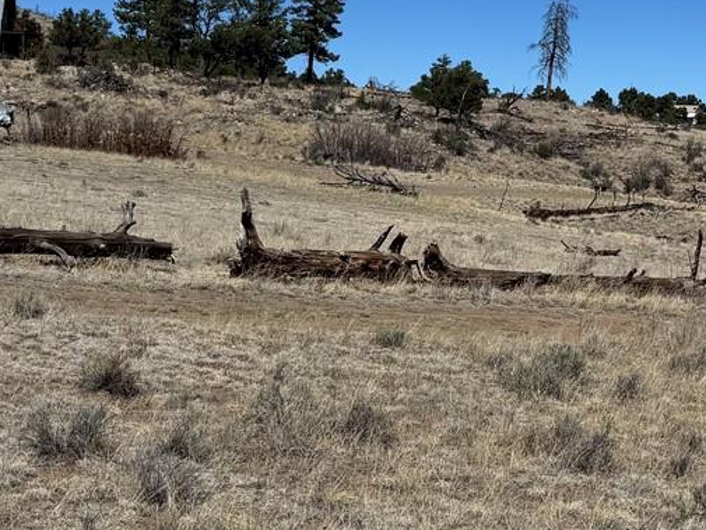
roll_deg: -0.8
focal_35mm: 76
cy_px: 176
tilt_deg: -1.0
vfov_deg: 19.3
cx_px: 783
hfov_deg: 24.0
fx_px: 1550
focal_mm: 6.76
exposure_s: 1/7937
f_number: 1.78
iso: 80
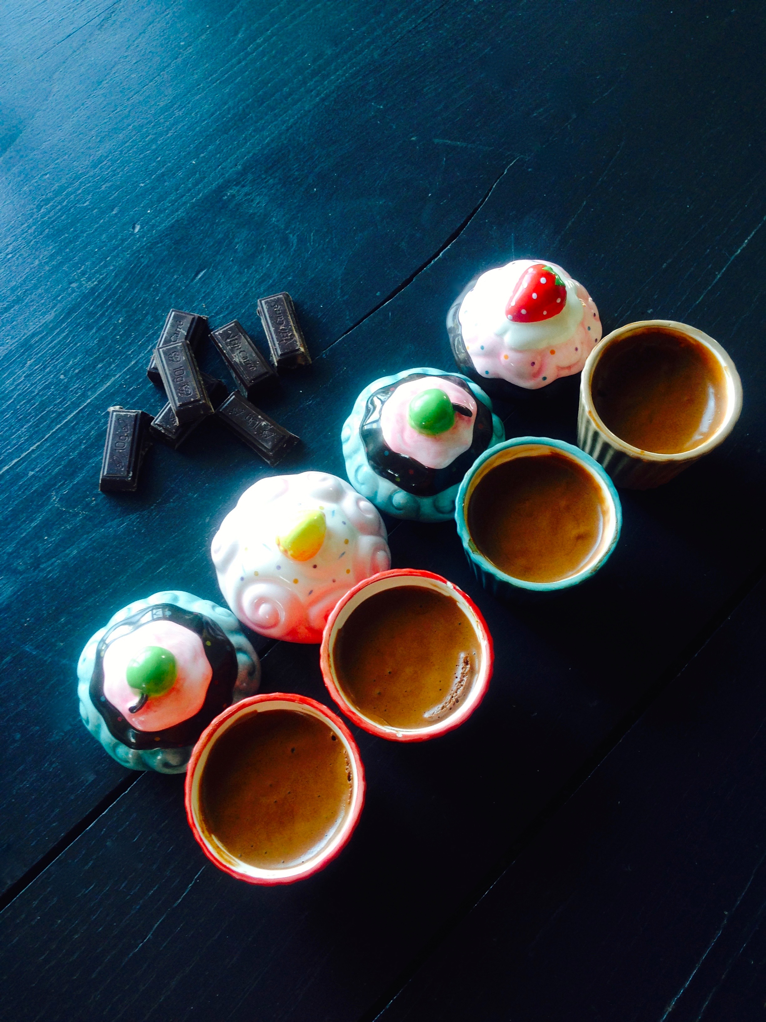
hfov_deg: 42.9
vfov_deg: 55.4
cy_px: 511
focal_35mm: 33
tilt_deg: -68.6
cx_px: 383
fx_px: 974
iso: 80
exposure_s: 1/20
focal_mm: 4.12
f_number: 2.4
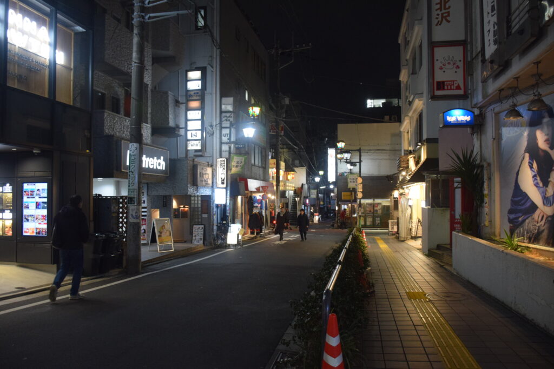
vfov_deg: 47.9
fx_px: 416
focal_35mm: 27
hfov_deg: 67.4
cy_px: 184
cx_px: 277
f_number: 3.5
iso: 1600
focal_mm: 18
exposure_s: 1/60
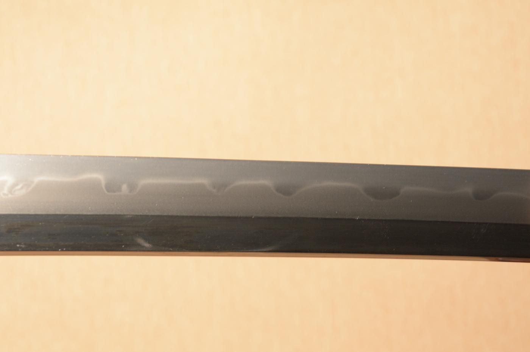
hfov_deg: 20.6
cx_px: 265
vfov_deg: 13.8
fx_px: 1456
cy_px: 176
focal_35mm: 99
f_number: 11
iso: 400
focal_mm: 66
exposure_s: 1/2
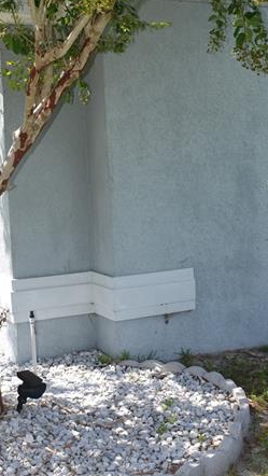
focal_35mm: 49
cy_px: 182
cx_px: 33
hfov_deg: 23.9
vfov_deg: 41.8
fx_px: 618
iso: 100
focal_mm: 18
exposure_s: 1/250
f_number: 6.3
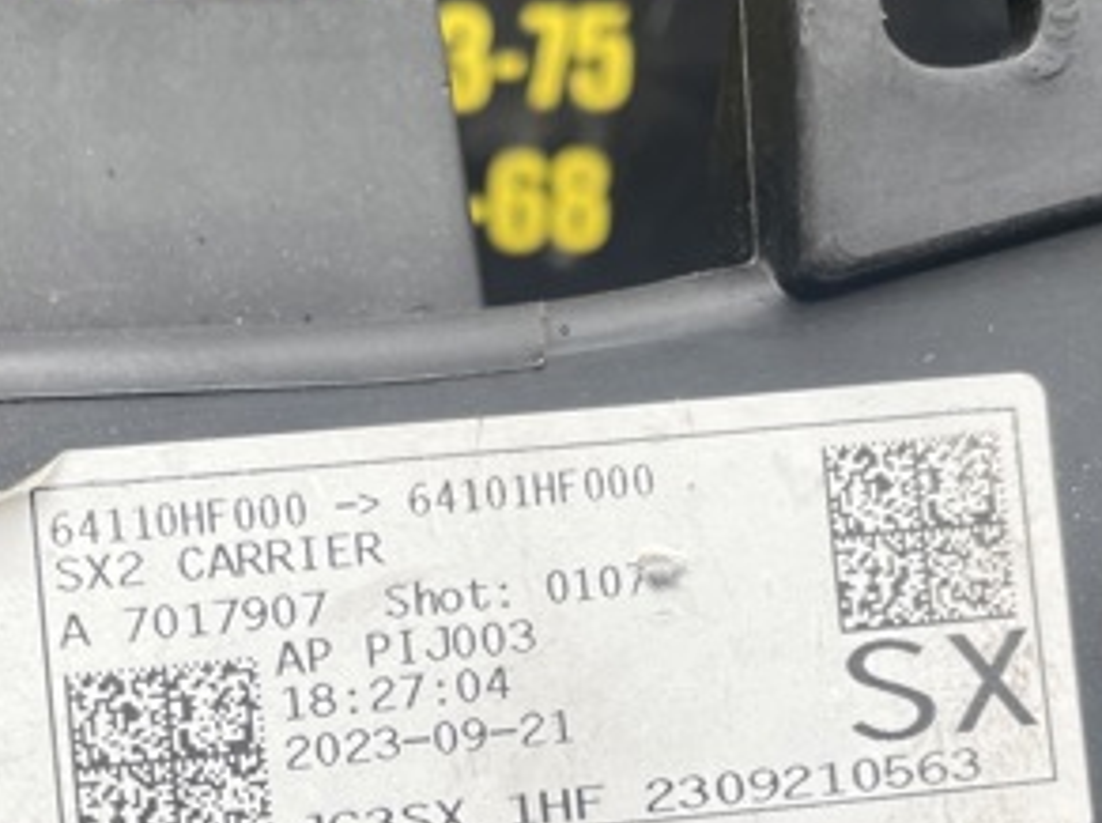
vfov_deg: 25.3
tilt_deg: -9.4
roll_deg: +0.5
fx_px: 1812
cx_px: 396
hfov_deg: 33.6
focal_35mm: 57
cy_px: 606
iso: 32
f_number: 1.6
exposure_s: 1/128
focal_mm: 4.2
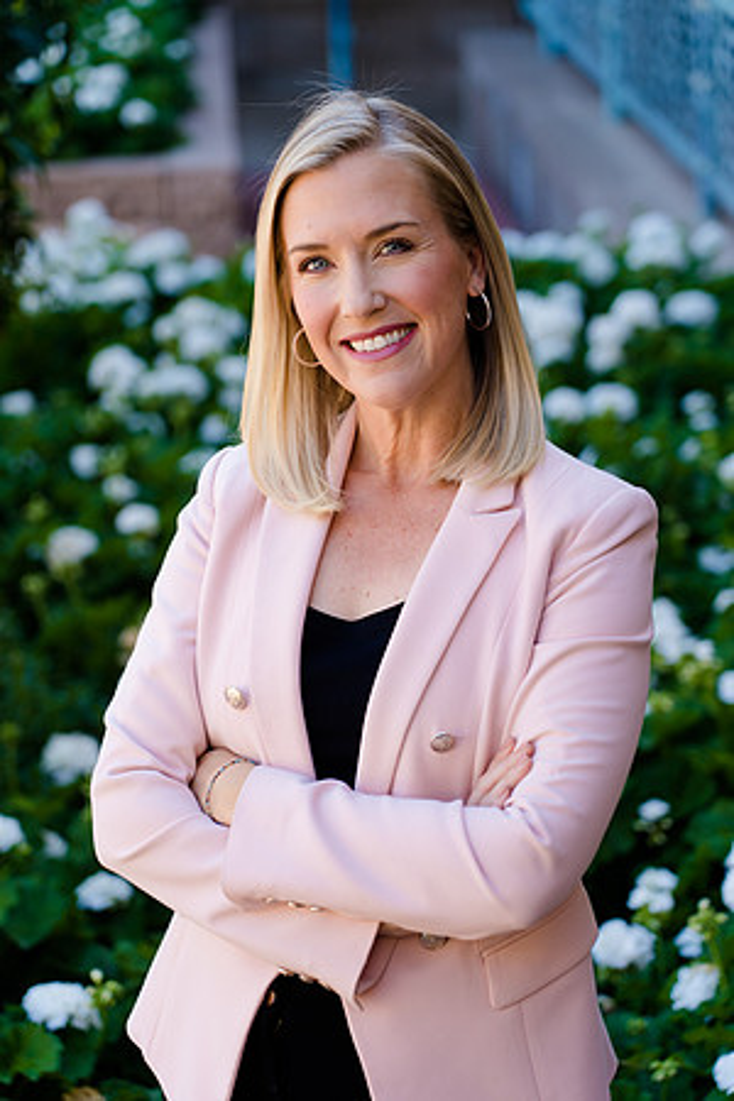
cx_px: 367
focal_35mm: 105
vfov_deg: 19.5
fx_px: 3211
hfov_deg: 13.0
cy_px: 550
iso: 200
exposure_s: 1/200
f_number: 4
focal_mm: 105
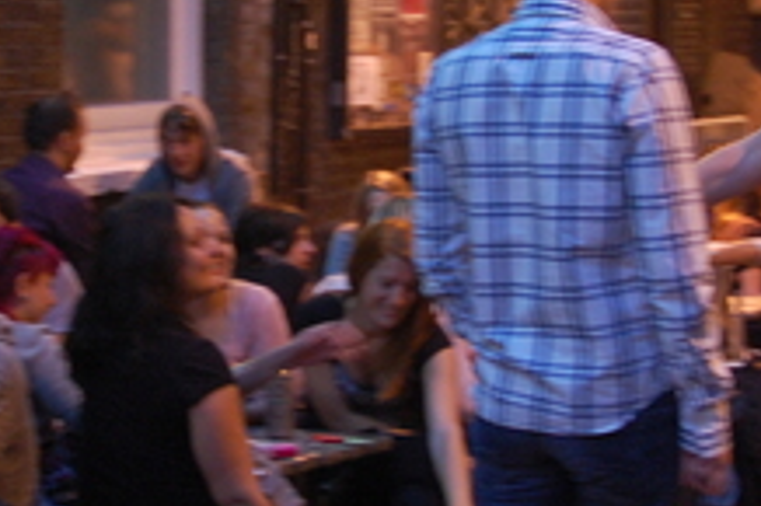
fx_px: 2112
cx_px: 251
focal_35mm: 100
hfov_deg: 20.4
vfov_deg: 13.6
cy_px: 147
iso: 800
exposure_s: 1/25
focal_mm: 22
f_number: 4
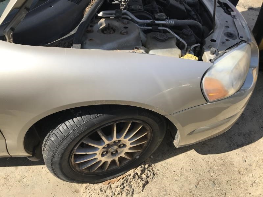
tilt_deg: -48.3
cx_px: 132
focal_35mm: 28
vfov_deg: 49.7
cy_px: 98
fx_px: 213
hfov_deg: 63.4
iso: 20
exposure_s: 1/1198
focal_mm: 3.99
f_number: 1.8
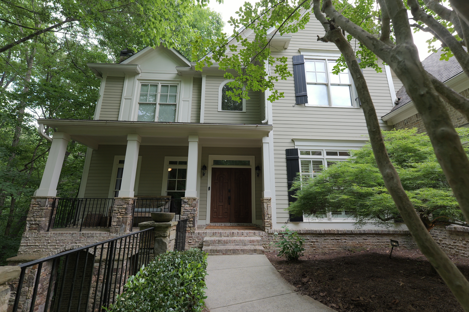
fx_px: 195
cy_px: 156
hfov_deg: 100.4
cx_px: 234
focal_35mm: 15
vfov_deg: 77.3
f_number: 4
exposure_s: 1/160
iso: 320
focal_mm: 10
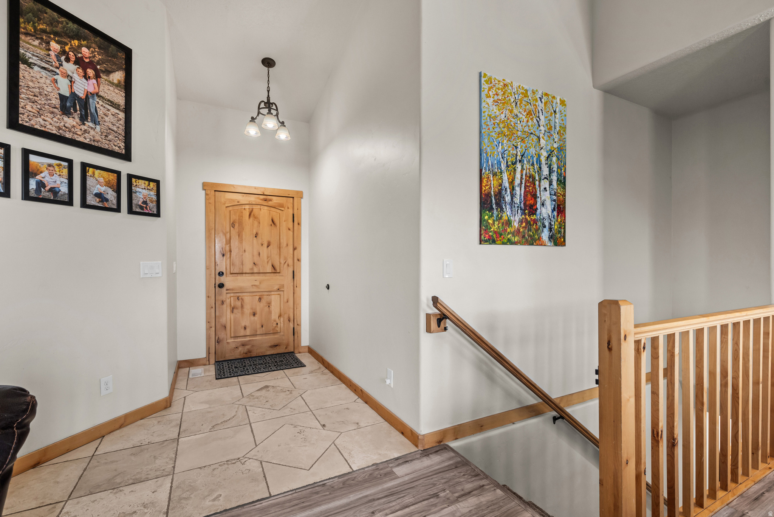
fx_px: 344
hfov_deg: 96.7
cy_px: 258
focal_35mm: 16
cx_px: 387
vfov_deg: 73.8
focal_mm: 16
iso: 500
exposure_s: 1/3
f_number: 8
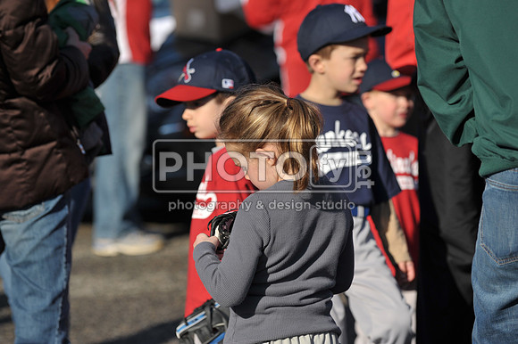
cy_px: 172
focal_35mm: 200
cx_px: 259
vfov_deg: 6.9
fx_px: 2876
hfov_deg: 10.3
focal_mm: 200
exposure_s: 1/2500
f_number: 5.6
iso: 400
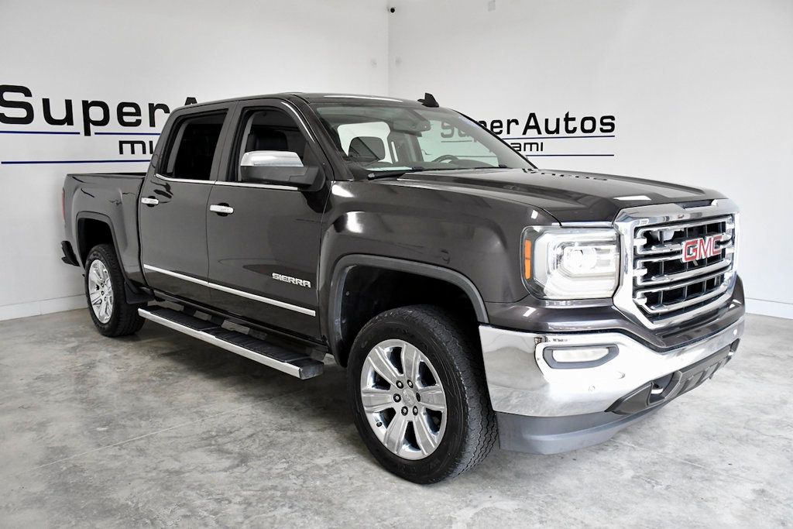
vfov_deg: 43.6
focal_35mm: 30
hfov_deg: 61.9
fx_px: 661
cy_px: 264
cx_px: 396
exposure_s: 1/1600
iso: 2500
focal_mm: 20
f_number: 4.5
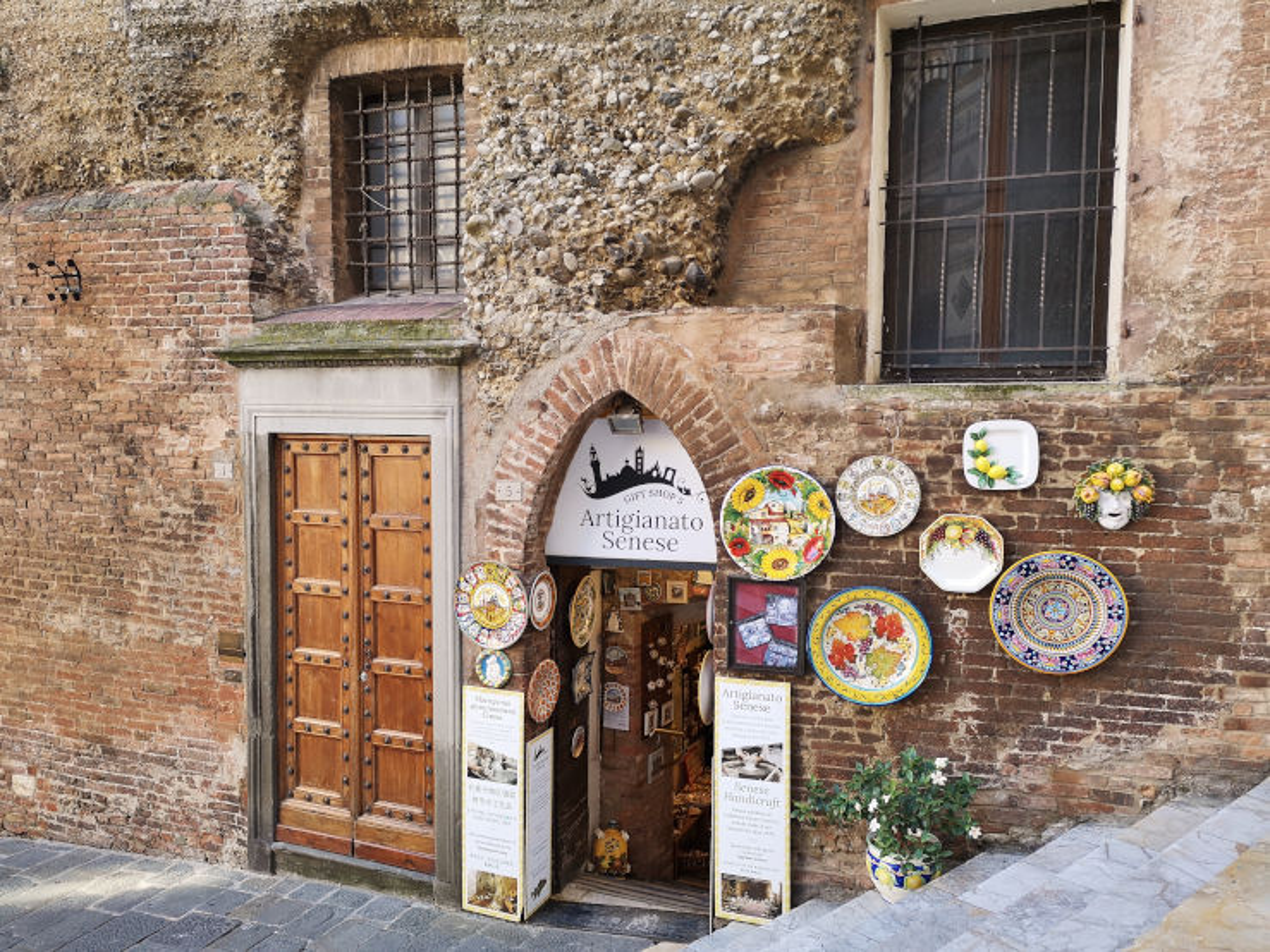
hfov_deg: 65.3
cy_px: 476
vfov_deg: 51.3
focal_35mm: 27
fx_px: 990
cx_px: 635
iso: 50
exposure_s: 1/125
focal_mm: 3.95
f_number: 1.8
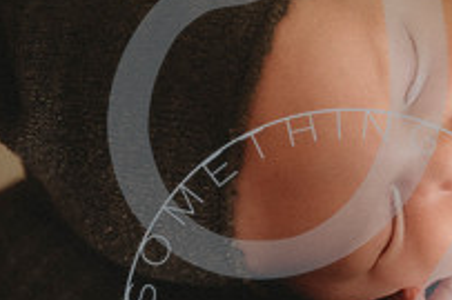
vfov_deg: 8.3
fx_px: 2082
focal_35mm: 166
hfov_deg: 12.2
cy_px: 150
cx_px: 461
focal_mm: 58
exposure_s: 1/125
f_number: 2.8
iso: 1600
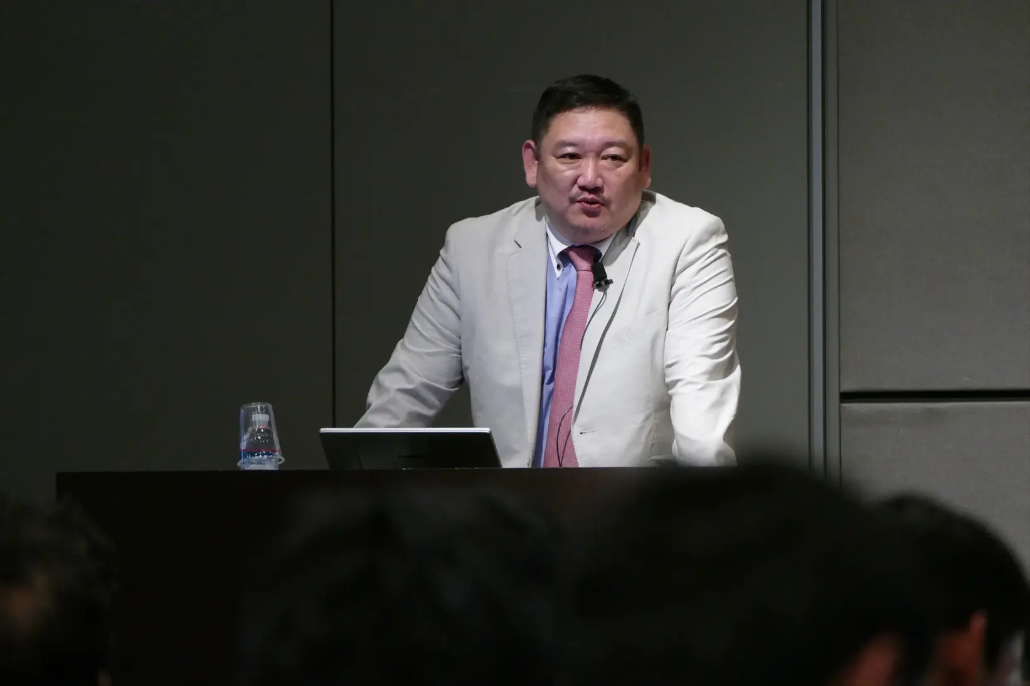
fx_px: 11413
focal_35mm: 399
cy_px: 343
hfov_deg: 5.2
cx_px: 515
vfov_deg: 3.4
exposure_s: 1/125
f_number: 4
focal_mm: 145.65
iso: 1600
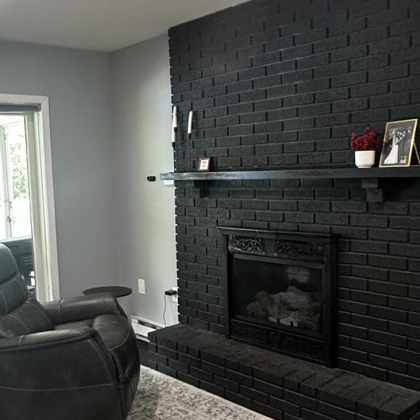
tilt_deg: -5.9
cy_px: 225
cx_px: 149
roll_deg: +1.5
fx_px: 535
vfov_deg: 42.8
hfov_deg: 42.4
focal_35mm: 39
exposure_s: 1/60
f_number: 2.2
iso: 500
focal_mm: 2.22
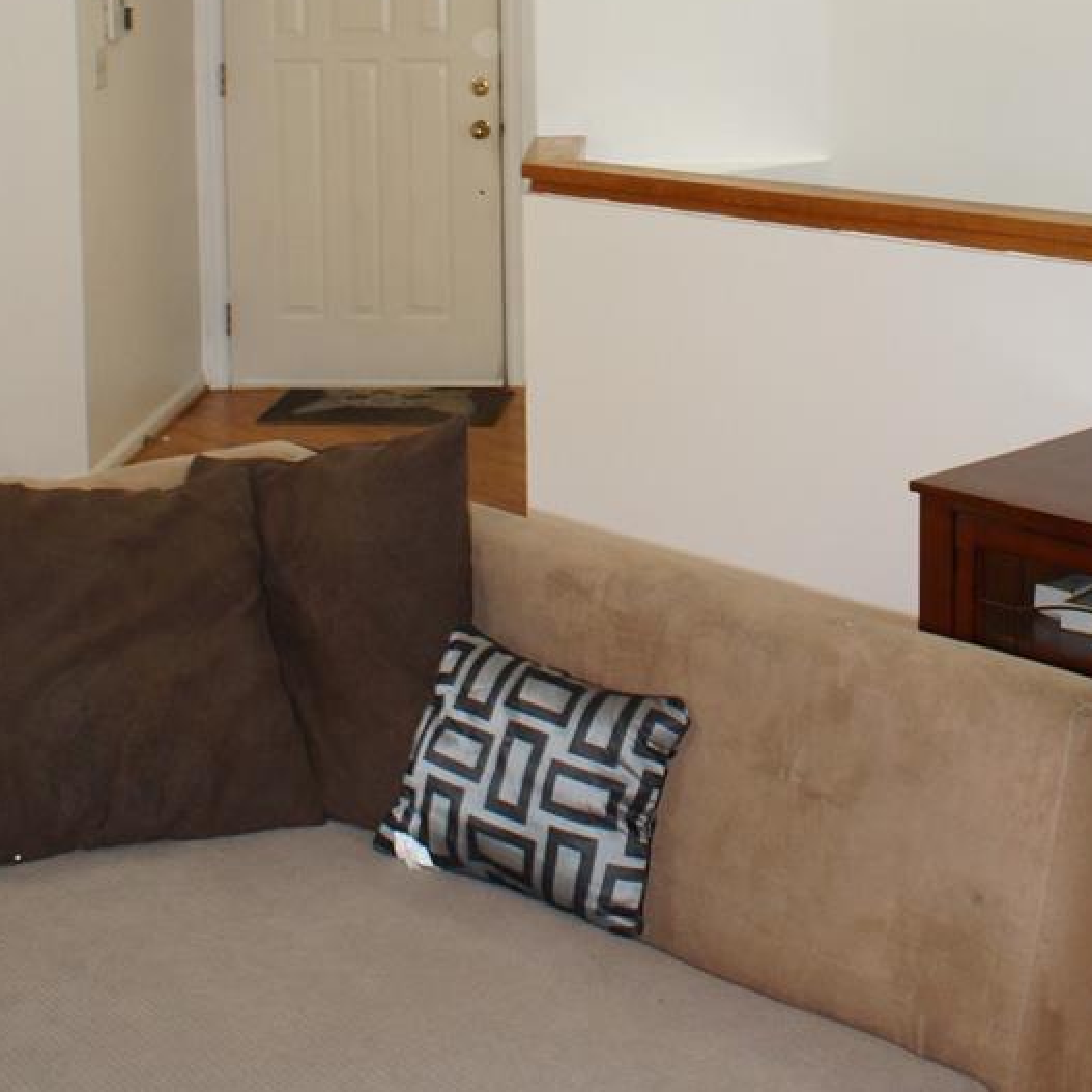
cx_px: 786
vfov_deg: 27.5
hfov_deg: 29.2
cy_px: -46
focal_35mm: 58
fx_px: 2070
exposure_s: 1/25
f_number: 8
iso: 400
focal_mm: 20
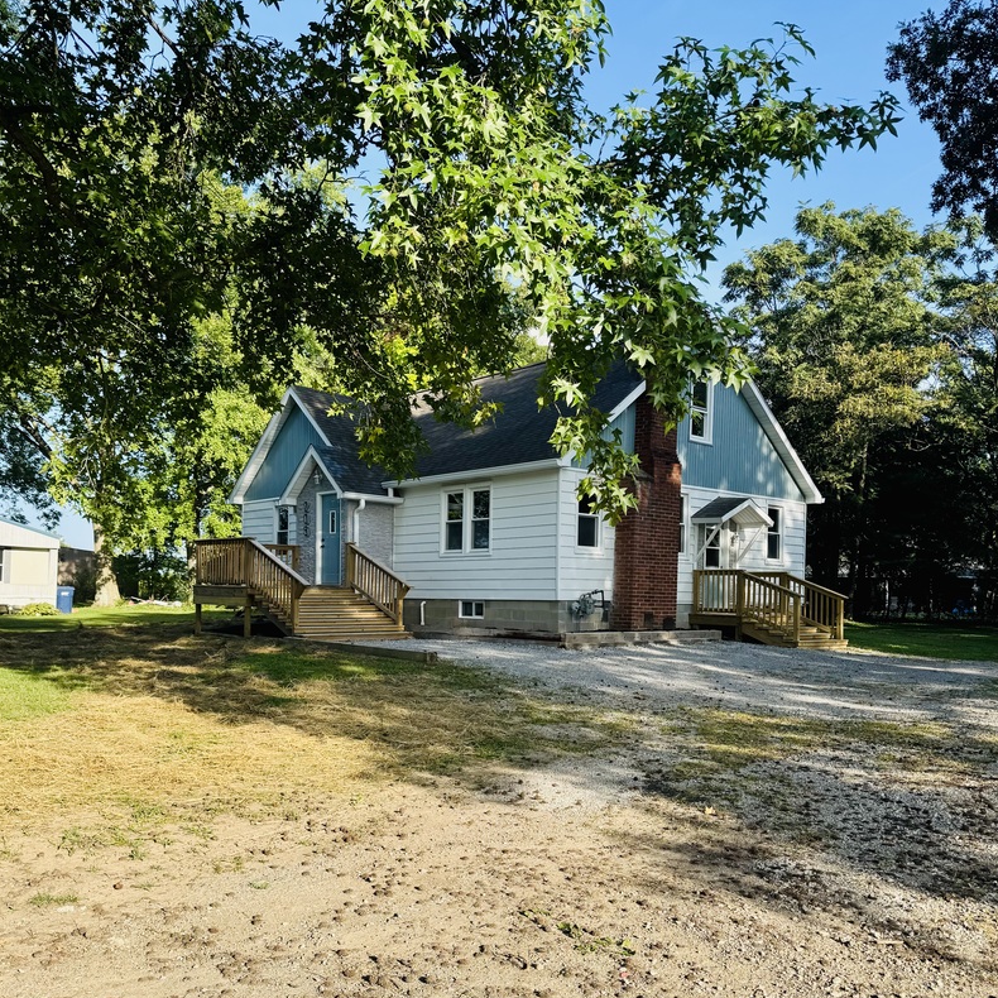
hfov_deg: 55.6
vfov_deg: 55.2
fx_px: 946
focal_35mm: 29
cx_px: 502
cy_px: 600
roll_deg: -1.8
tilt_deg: -0.5
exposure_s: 1/1597
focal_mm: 6.76
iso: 80
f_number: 1.78
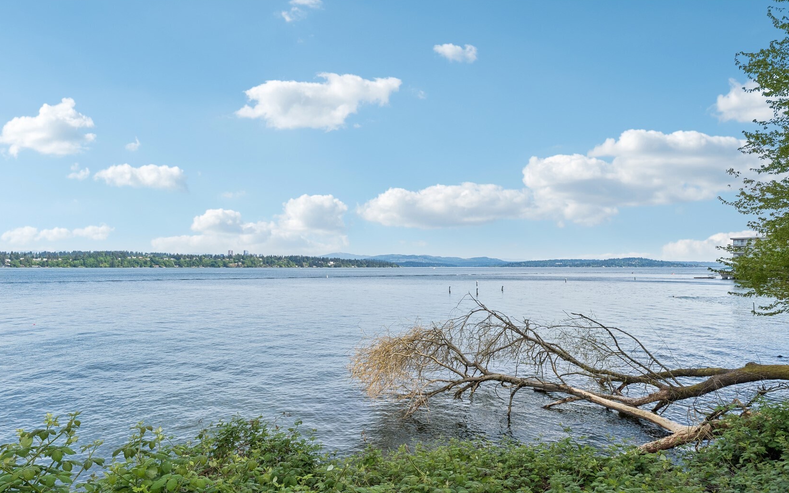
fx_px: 506
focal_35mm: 24
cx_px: 395
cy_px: 263
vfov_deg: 51.9
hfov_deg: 75.9
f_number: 9
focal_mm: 15
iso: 250
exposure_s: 1/500
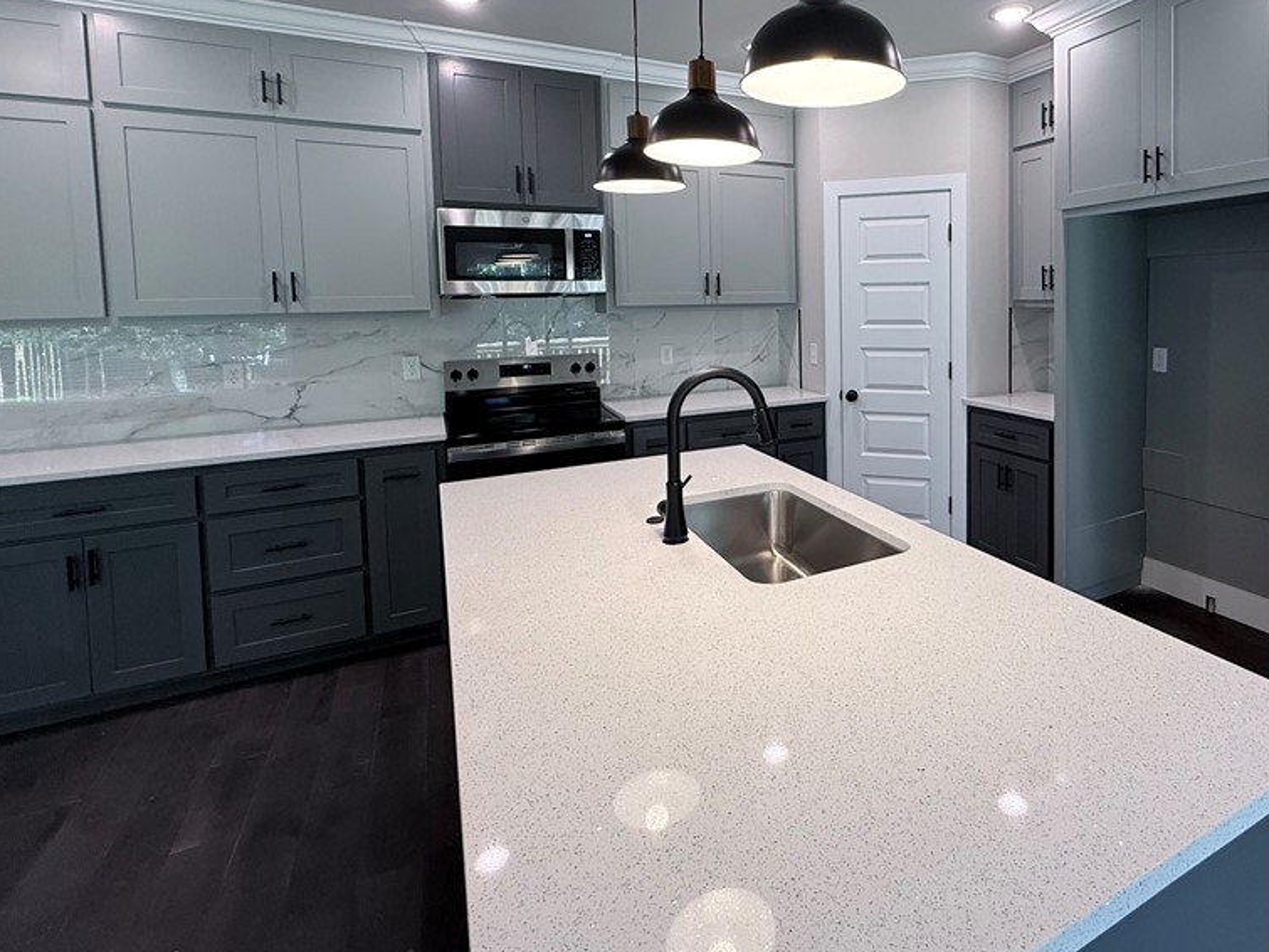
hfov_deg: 82.3
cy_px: 333
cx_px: 829
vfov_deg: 67.2
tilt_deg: -3.5
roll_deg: +1.2
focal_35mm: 19
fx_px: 696
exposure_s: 1/120
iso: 160
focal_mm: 2.22
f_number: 2.2
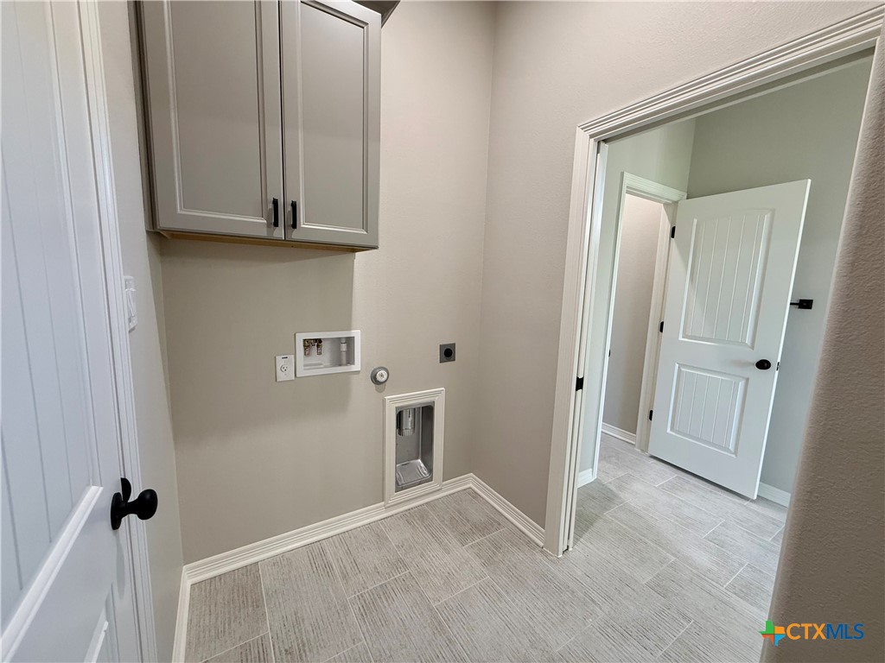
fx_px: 358
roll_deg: -2.3
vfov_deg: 85.7
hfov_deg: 102.1
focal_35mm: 14
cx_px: 442
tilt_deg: -7.6
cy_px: 332
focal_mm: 2.22
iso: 250
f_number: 2.2
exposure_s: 1/60
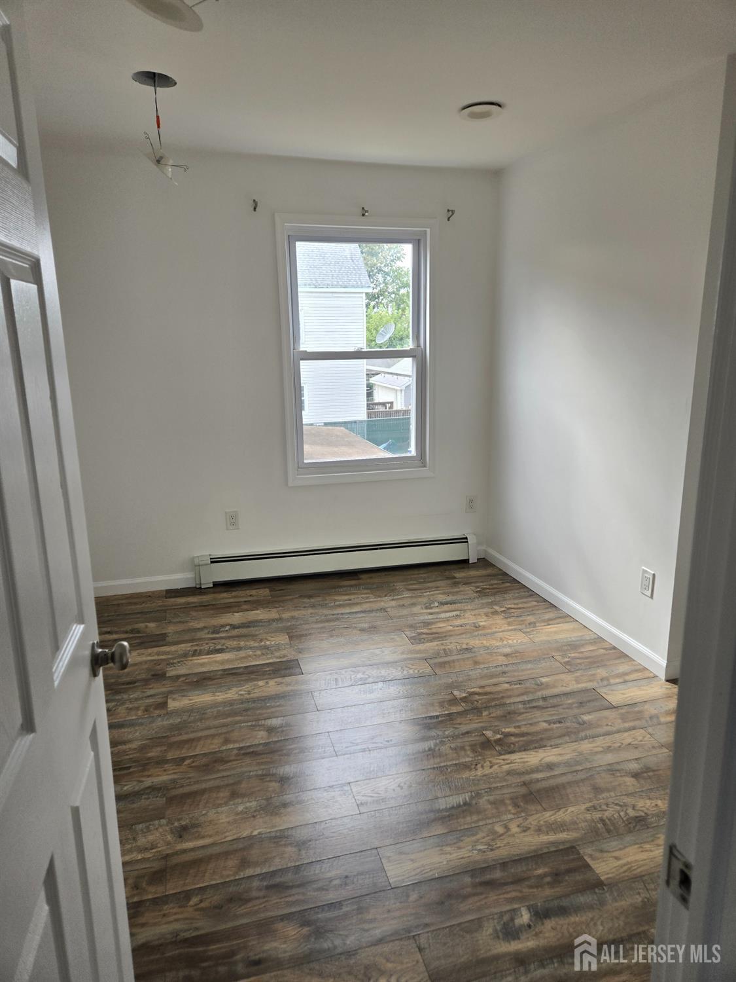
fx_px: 652
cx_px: 368
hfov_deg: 58.9
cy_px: 491
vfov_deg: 73.9
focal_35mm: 23
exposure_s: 1/508
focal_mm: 5.4
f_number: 1.8
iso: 100
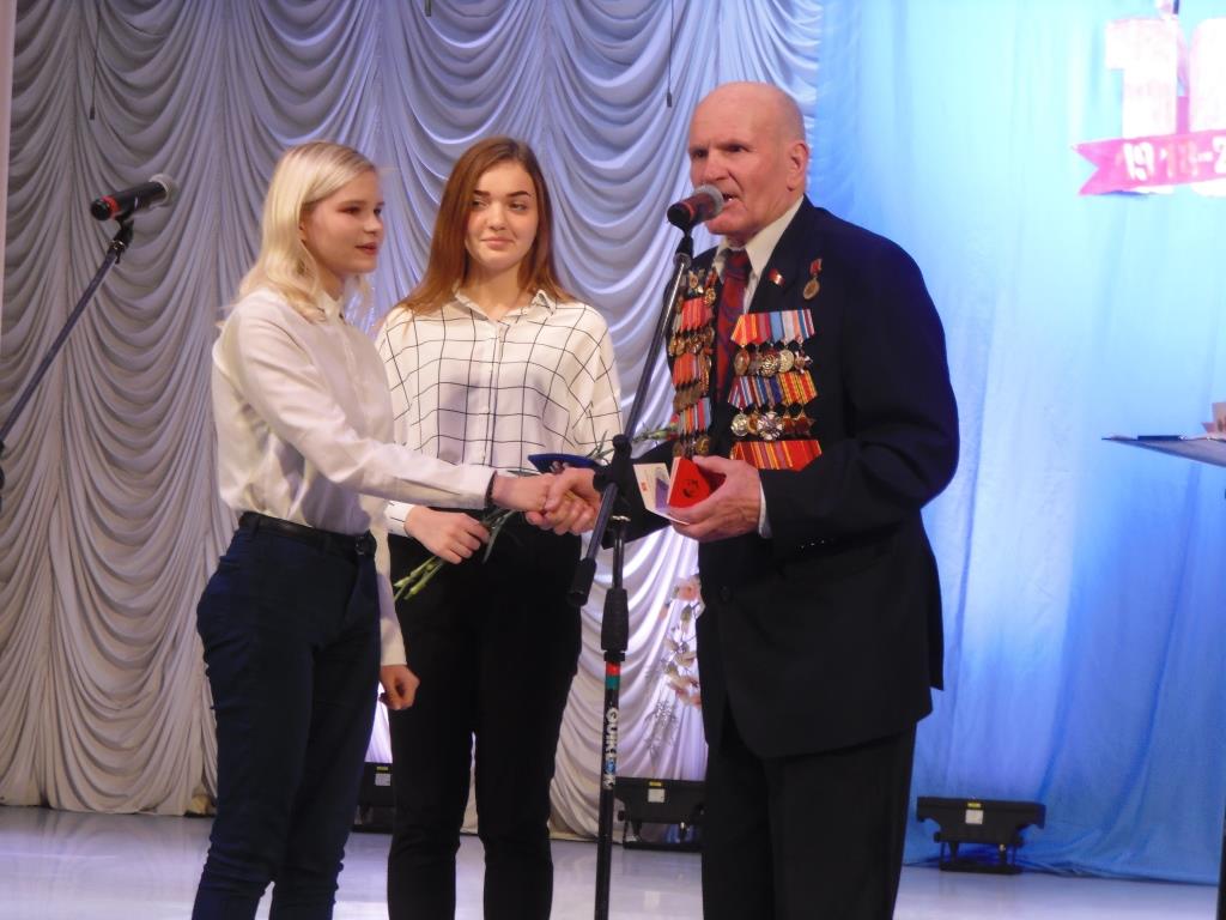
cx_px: 613
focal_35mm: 107
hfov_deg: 18.4
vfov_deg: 13.8
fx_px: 3790
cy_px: 460
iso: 100
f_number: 5.1
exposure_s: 1/30
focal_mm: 19.2
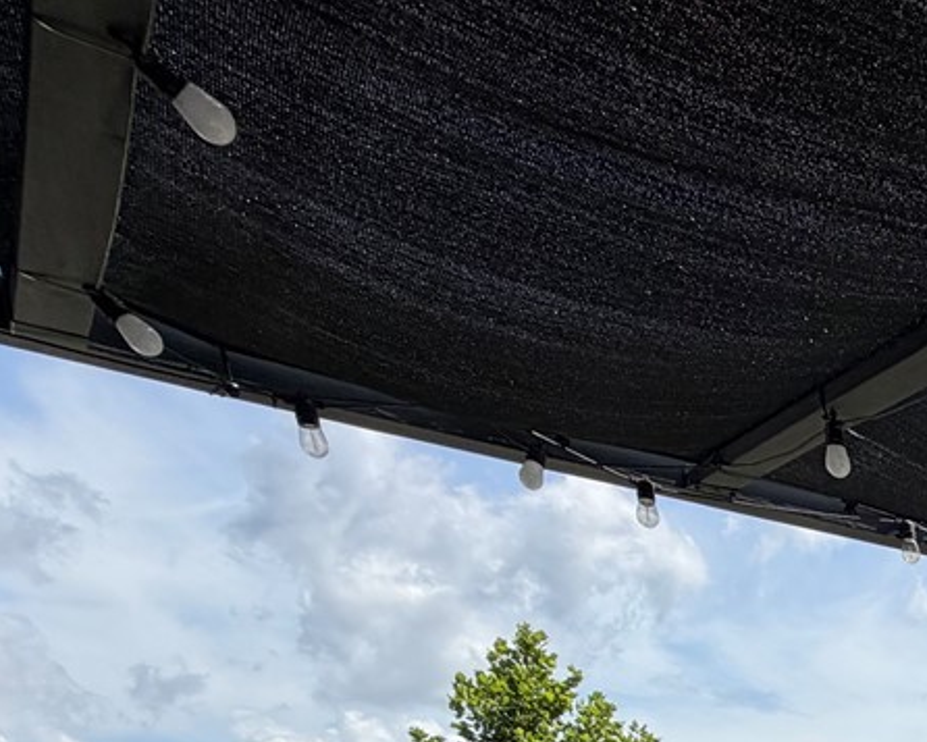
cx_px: 1359
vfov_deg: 22.8
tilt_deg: -11.3
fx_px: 1345
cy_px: 1212
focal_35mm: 49
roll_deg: +1.3
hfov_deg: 27.5
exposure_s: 1/820
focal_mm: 2.22
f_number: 2.2
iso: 20
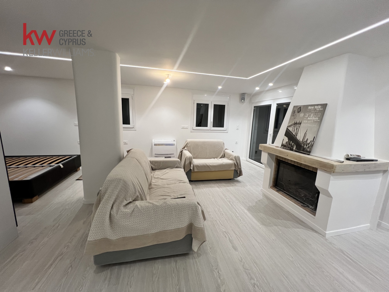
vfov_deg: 89.9
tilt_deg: -8.9
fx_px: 146
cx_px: 194
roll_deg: -1.4
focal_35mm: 13
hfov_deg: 106.2
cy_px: 146
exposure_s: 1/100
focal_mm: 1.57
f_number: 1.8
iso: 160
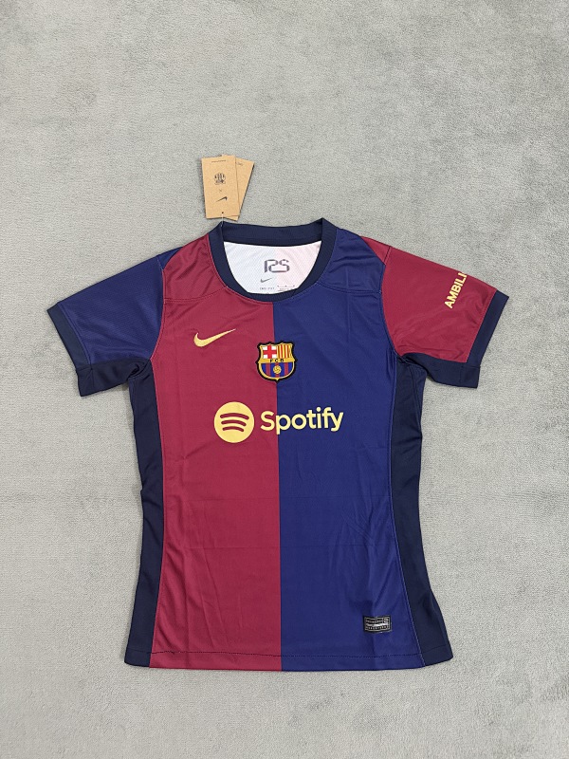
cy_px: 380
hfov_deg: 56.8
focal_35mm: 24
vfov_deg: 71.6
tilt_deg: -83.2
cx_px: 284
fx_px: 526
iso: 400
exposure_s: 1/60
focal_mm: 6.76
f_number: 1.78
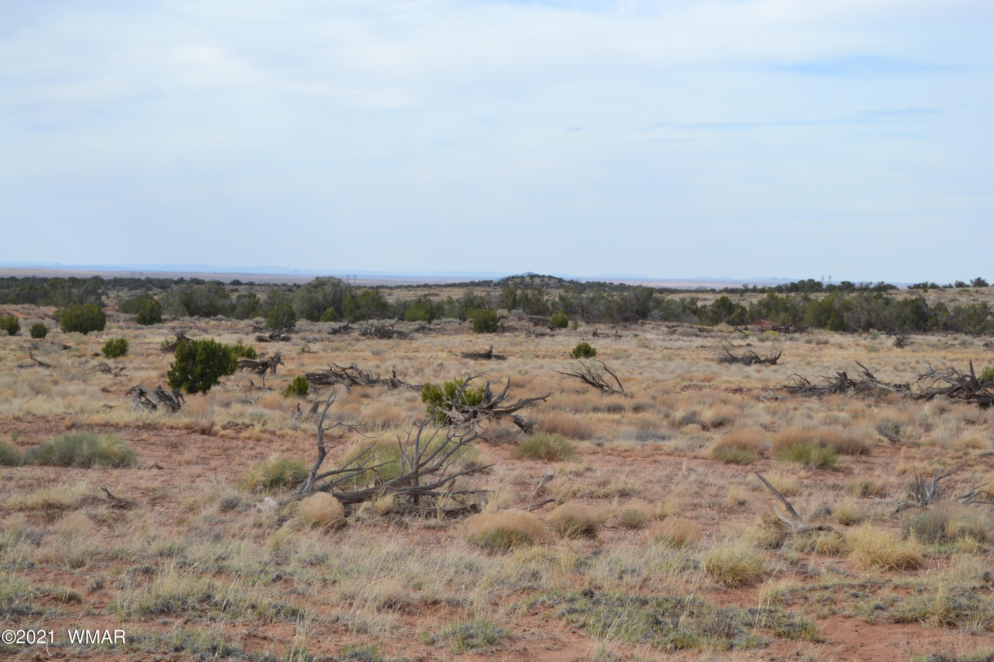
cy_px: 331
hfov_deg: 24.6
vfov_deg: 16.6
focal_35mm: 82
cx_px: 497
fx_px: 2278
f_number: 8
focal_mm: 55
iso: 100
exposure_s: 1/250
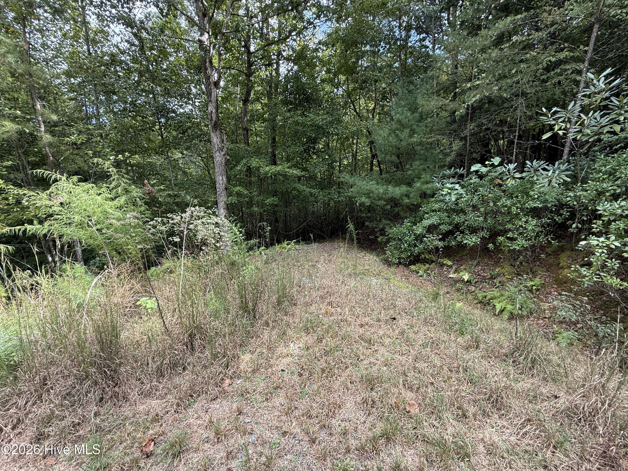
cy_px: 236
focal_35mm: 14
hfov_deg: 102.1
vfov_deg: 85.7
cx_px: 314
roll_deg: -2.5
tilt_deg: -11.1
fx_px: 254
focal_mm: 2.22
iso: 50
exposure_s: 1/203
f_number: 2.2
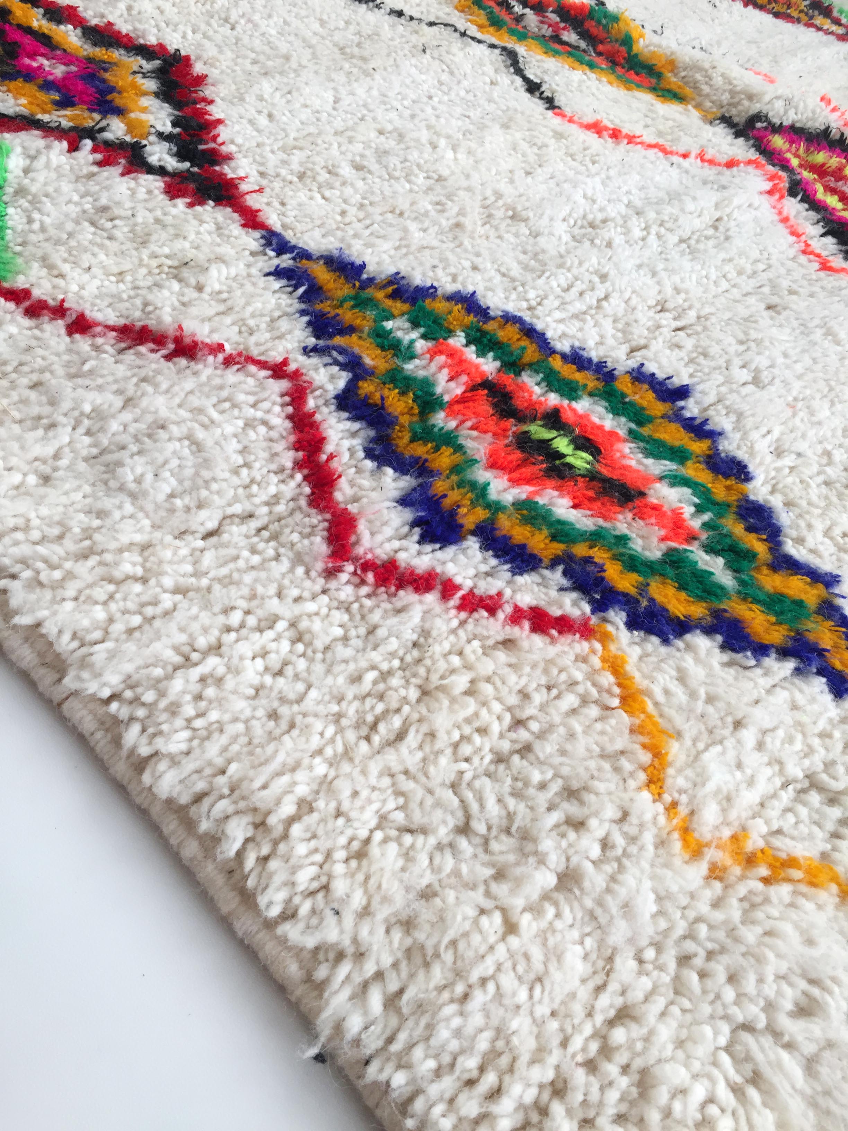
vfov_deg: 61.7
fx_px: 947
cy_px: 566
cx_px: 424
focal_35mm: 29
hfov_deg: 48.2
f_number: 2.2
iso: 50
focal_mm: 4.15
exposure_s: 1/120
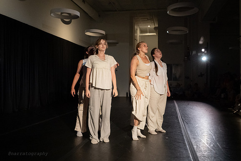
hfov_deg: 57.4
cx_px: 135
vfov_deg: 40.2
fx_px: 219
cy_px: 71
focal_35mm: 33
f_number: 5
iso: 6400
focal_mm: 28
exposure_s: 1/500
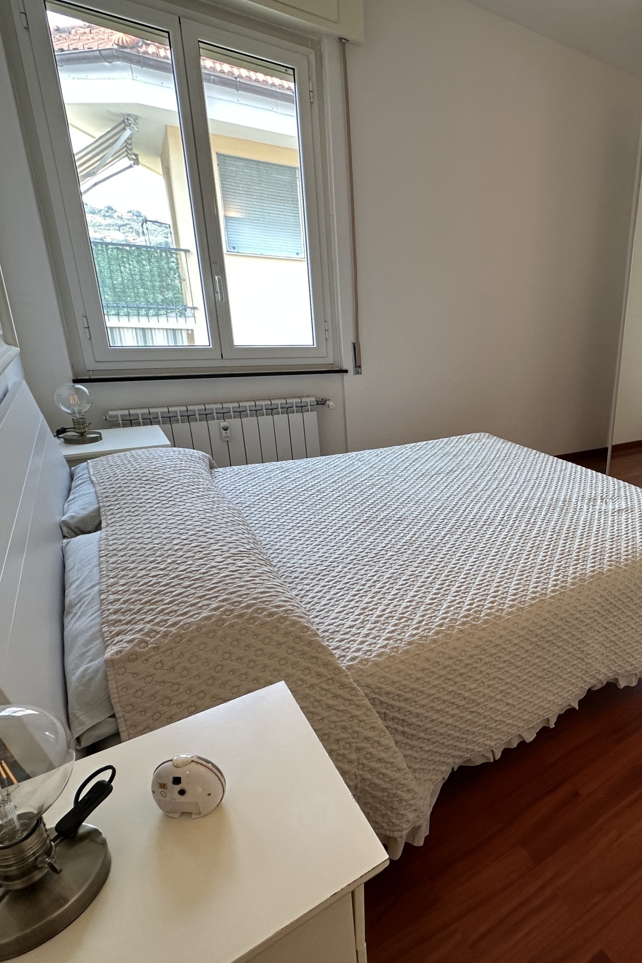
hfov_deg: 57.2
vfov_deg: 84.0
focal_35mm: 20
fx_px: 535
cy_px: 480
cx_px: 518
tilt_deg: -17.1
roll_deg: -3.0
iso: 160
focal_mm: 2.22
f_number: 2.2
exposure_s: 1/100
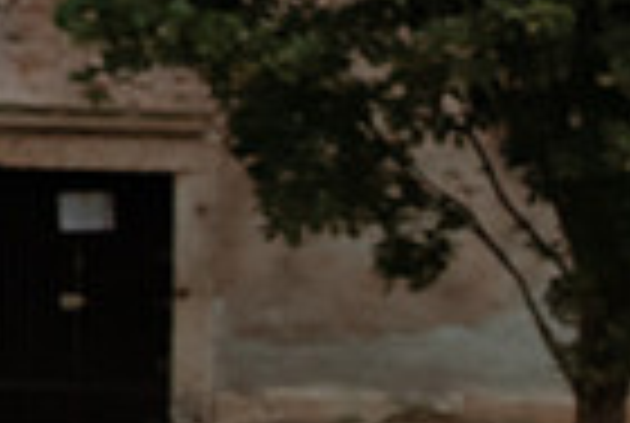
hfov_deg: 5.7
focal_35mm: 355
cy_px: 346
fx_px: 6226
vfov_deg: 3.9
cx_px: 1057
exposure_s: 1/320
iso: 2000
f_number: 3.2
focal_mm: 70
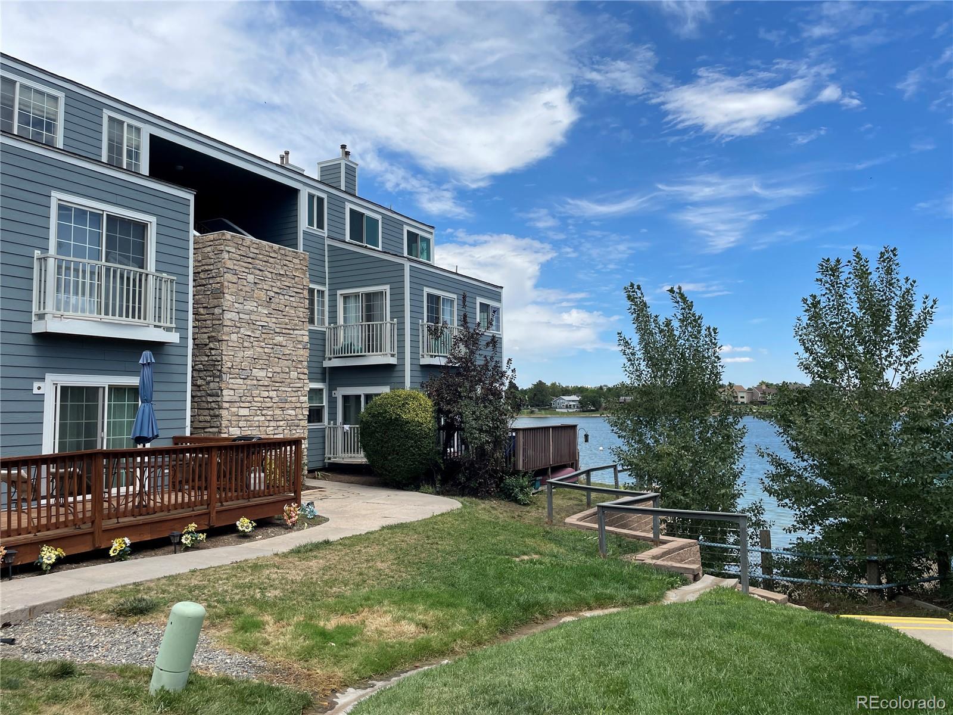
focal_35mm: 26
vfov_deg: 53.1
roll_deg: +1.4
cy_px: 358
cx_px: 476
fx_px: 716
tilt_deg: +5.0
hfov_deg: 67.3
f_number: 1.6
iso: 32
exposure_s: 1/4292
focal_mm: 4.2
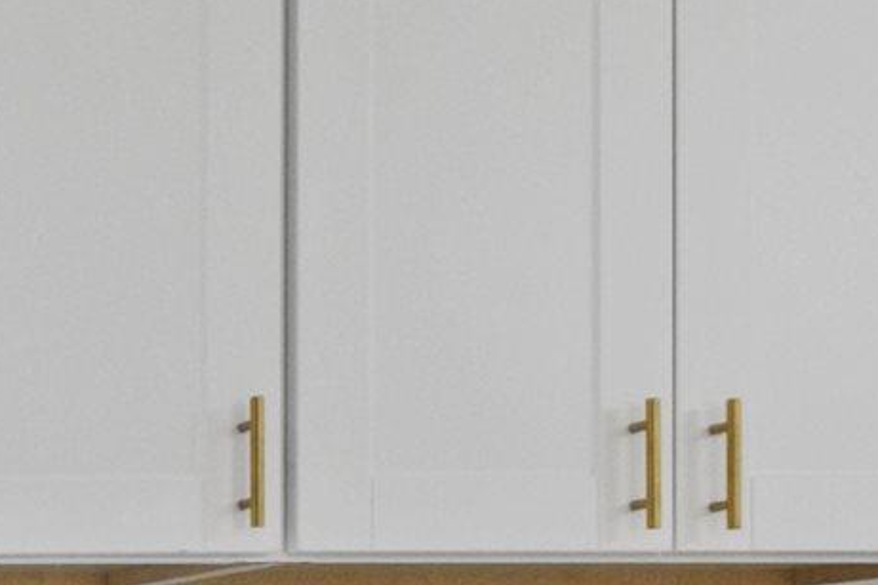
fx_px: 2438
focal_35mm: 100
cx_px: -1139
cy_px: 877
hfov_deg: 14.6
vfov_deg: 13.0
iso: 1250
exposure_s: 1/30
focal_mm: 10
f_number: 8
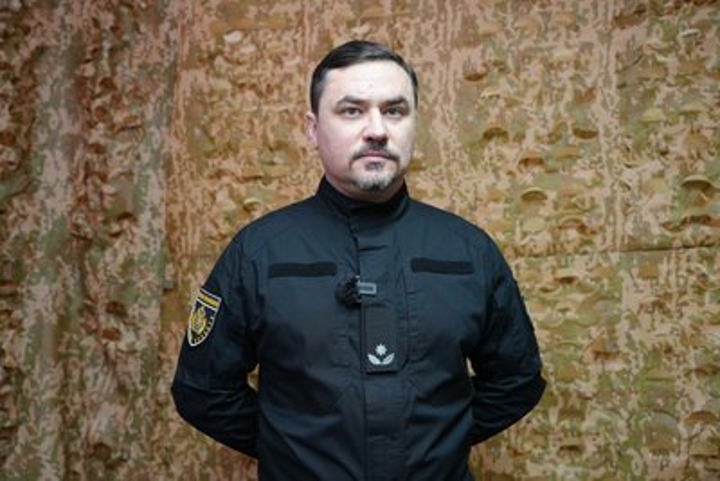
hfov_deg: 55.8
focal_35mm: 34
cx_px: 360
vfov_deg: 38.9
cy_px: 240
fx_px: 680
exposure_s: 1/160
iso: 2500
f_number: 4
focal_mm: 34
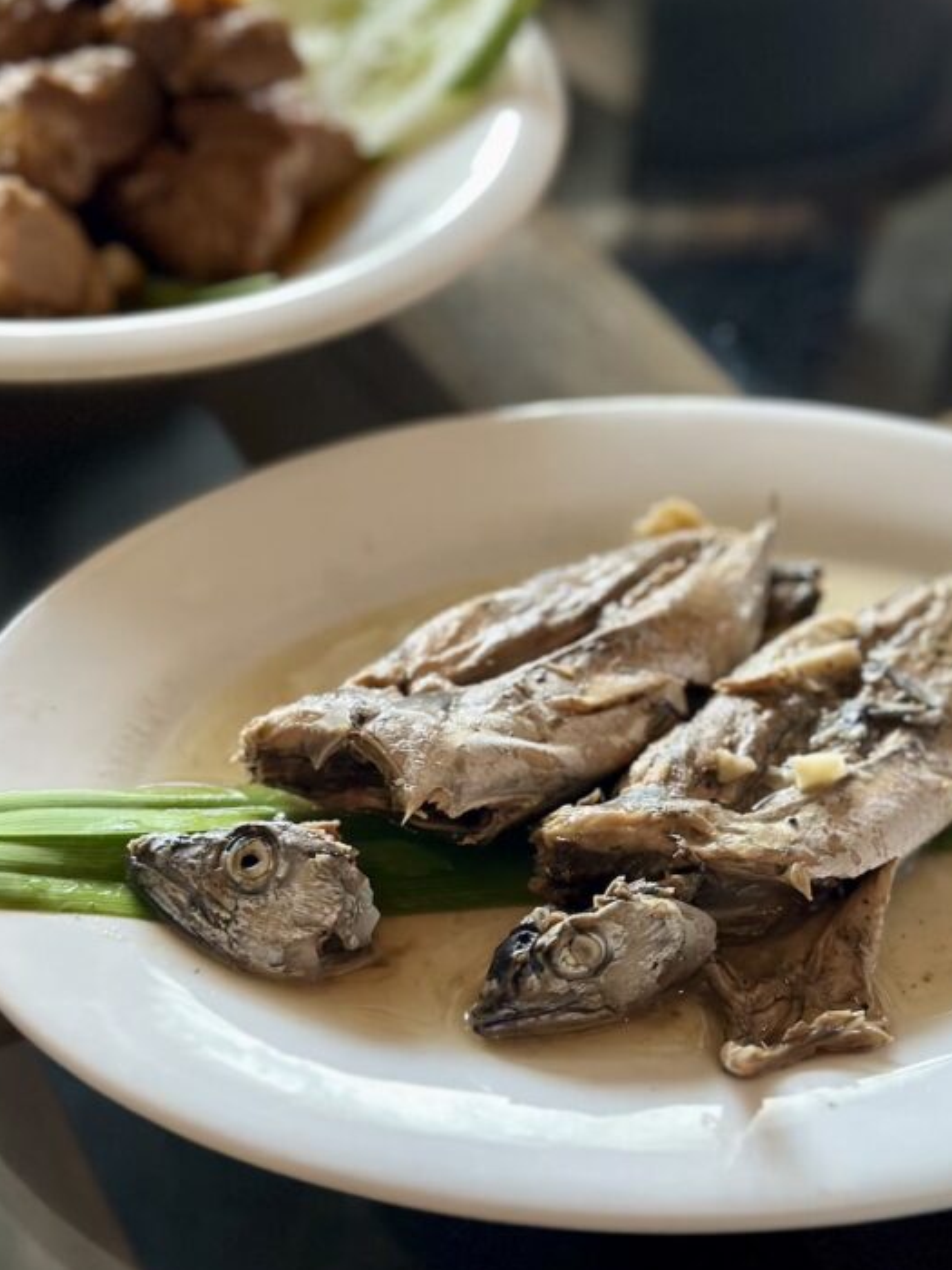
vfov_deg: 30.2
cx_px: 452
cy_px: 516
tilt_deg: -38.6
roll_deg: -7.7
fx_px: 2347
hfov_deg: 22.9
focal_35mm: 64
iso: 400
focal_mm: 6.86
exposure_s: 1/52
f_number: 1.78
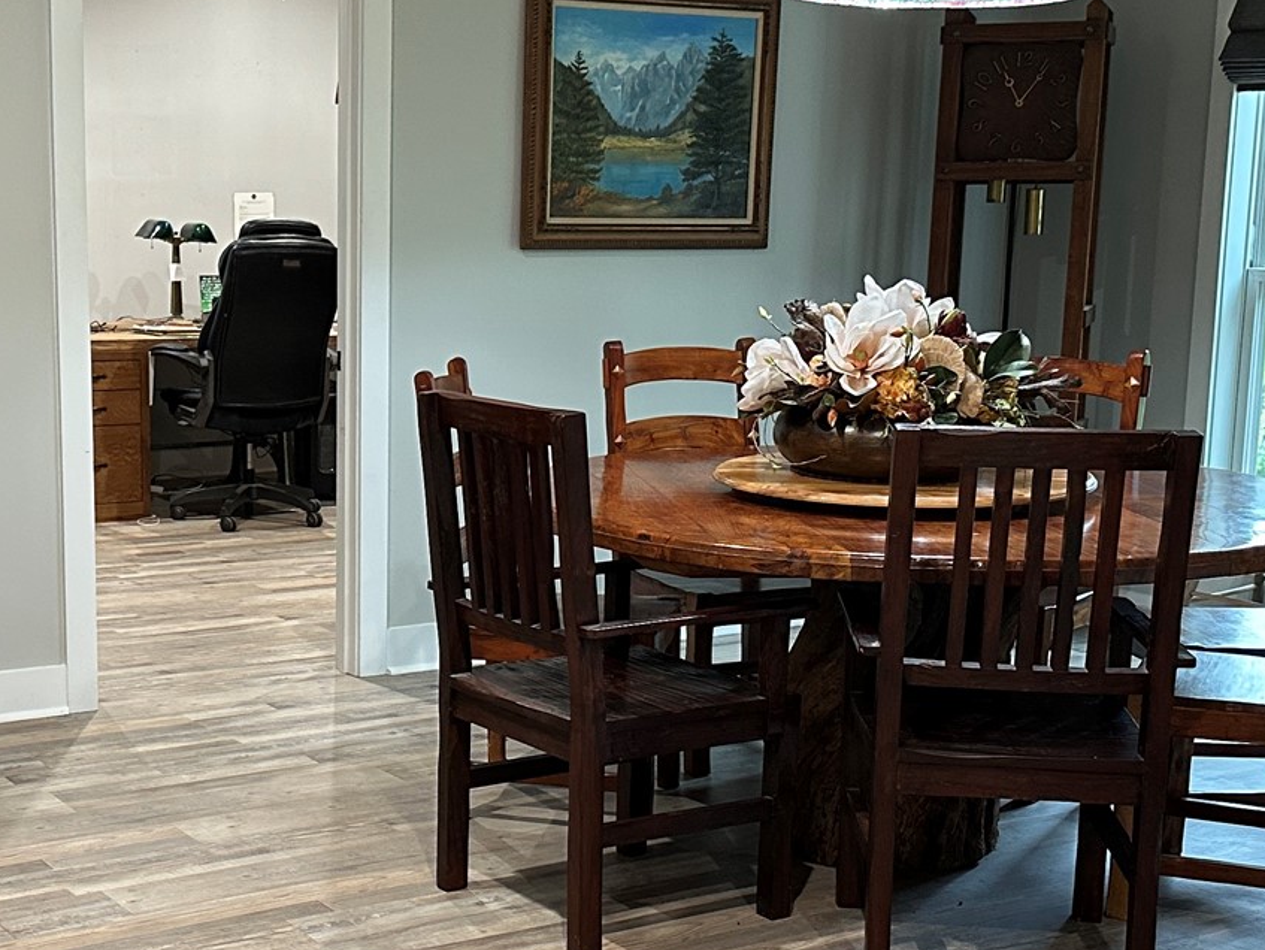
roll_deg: -0.8
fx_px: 2120
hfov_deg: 32.8
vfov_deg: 25.2
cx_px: 391
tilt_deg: -10.2
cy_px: 563
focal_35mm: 58
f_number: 1.78
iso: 320
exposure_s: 1/60
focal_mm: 6.86
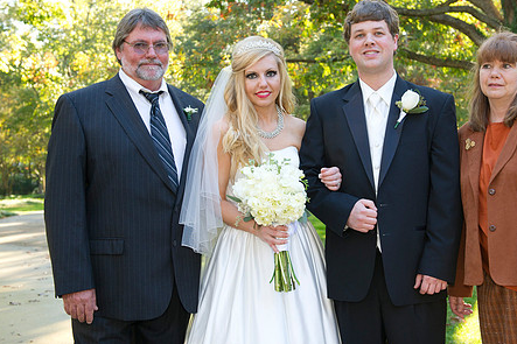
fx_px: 790
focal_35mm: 55
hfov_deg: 36.2
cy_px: 156
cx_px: 303
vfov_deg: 24.6
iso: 500
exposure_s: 1/125
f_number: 5.6
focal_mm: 42
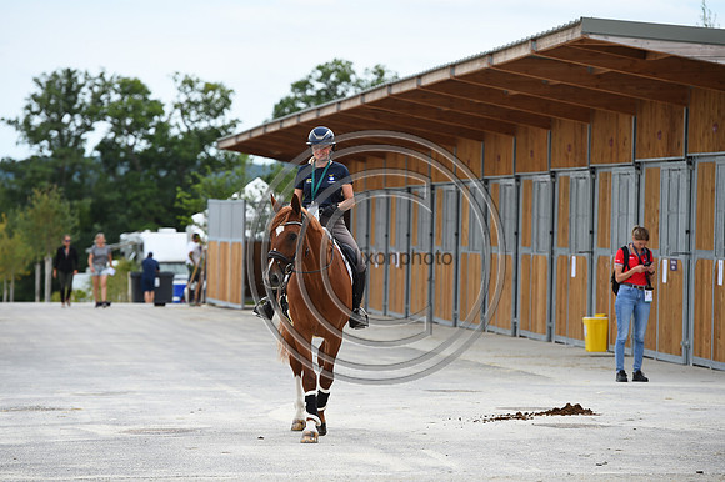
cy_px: 241
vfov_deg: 7.8
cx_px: 362
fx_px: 3522
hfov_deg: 11.8
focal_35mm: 175
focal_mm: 175
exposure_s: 1/800
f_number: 5
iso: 220
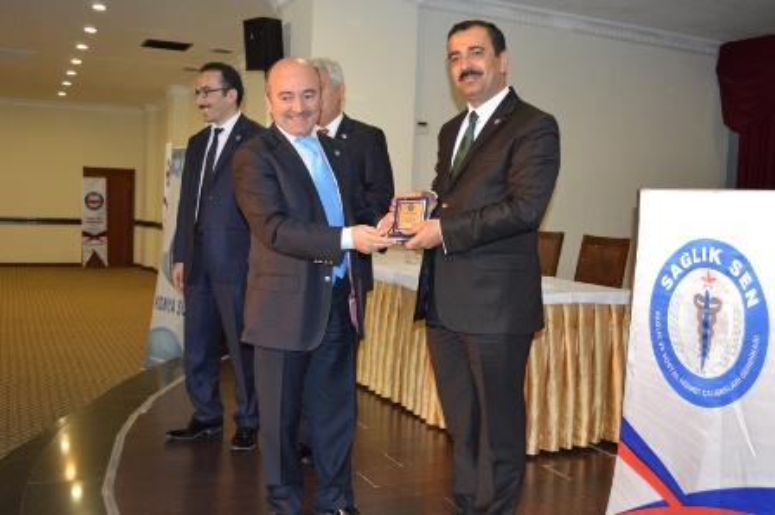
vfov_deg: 36.8
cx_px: 388
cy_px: 258
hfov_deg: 53.2
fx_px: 774
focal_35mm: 36
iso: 1800
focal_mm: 24
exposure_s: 1/60
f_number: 3.8
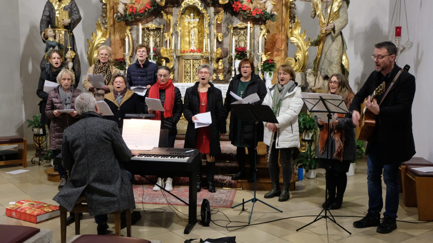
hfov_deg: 52.8
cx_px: 216
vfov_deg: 31.2
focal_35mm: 38
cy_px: 128
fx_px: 436
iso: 1600
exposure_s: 1/60
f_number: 4.2
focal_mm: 24.3
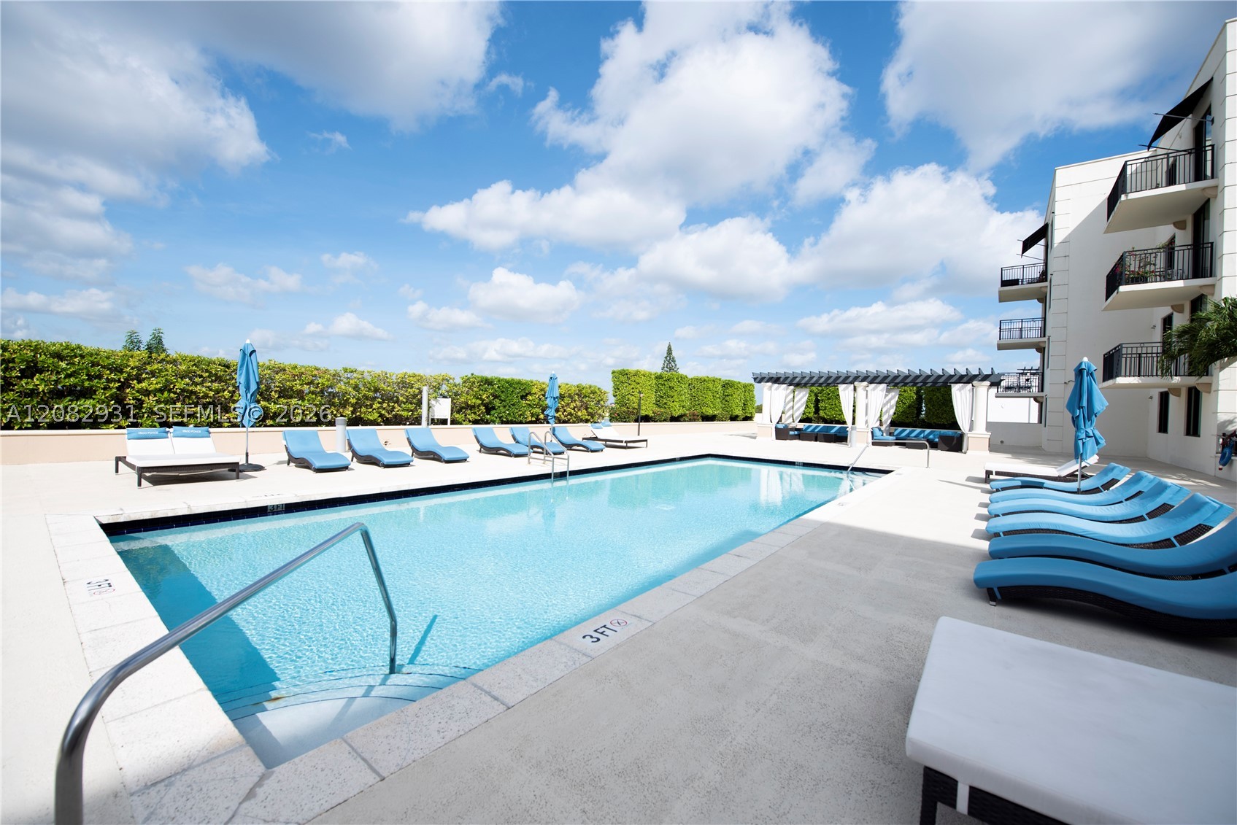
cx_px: 618
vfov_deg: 81.2
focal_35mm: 14
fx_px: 481
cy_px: 412
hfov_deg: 104.2
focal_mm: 14
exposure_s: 1/800
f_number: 5
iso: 100
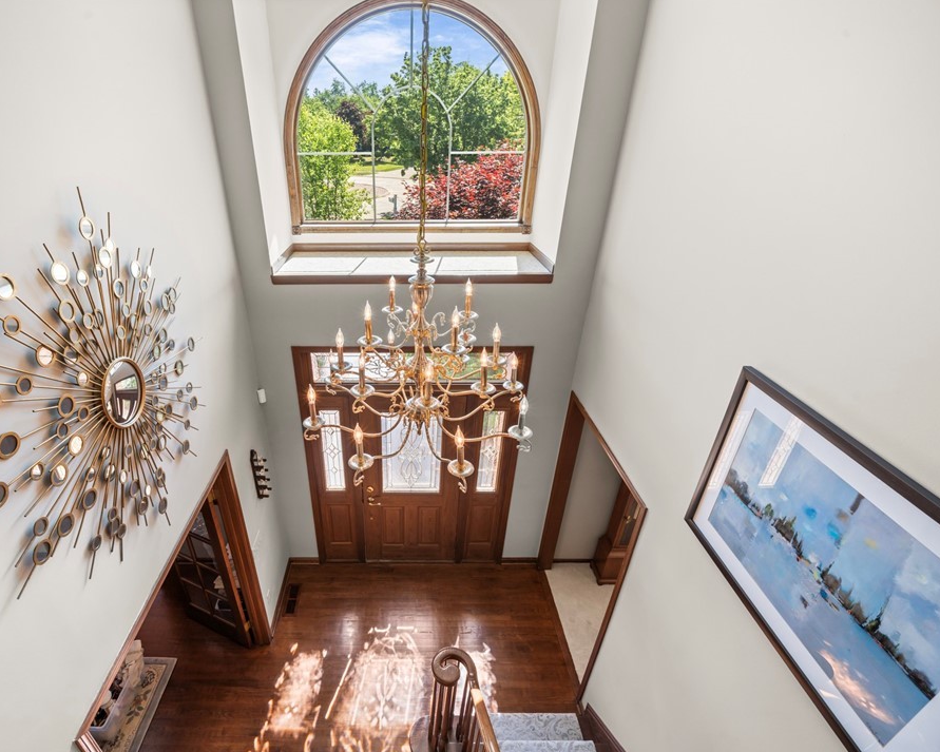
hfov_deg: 92.5
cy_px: 374
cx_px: 401
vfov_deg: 80.4
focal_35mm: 16
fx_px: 445
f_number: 9
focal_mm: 14
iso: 250
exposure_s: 1/13
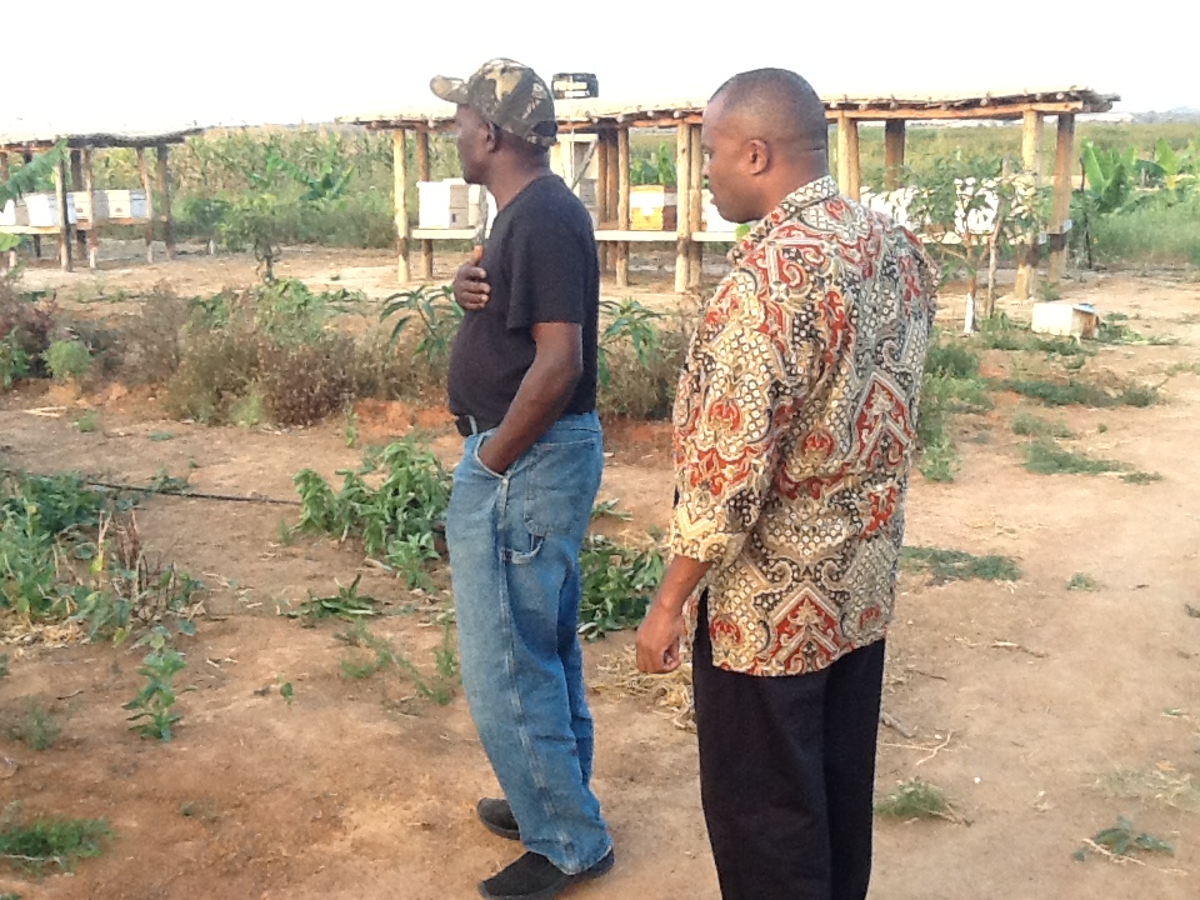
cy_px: 450
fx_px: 1525
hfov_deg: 42.9
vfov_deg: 32.9
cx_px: 600
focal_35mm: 44
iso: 80
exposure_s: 1/120
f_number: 2.4
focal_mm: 2.03
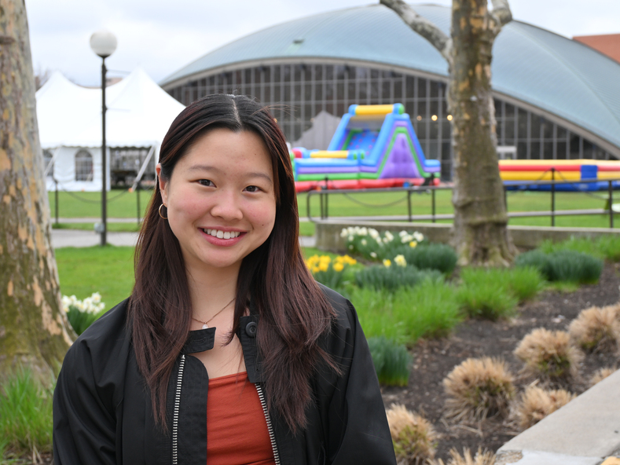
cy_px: 235
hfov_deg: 33.5
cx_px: 304
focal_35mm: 58
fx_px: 1031
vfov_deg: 25.4
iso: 200
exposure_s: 1/400
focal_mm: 35
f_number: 5.3
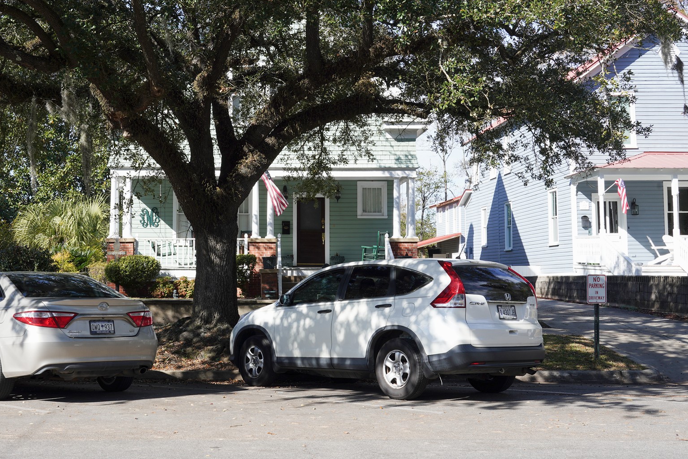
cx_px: 269
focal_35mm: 52
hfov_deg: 38.0
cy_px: 182
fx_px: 994
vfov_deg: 25.9
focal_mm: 40
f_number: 14
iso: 200
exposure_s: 1/100
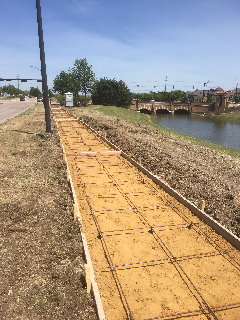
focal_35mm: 29
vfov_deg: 61.7
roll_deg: -0.6
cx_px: 120
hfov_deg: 48.2
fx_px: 268
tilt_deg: -11.1
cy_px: 160
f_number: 2.2
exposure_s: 1/1789
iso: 25
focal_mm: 4.15
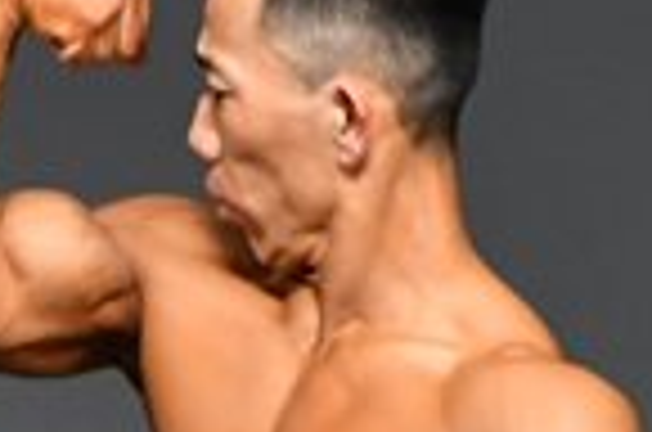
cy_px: 670
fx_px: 43570
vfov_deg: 0.6
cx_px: 277
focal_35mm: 2411
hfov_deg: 0.9
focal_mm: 300
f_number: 5.6
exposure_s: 1/400
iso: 2500
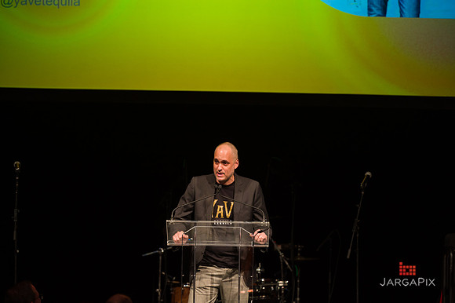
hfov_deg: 10.3
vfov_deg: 6.9
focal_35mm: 200
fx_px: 2526
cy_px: 152
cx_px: 228
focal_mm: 200
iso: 1600
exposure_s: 1/400
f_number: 3.2
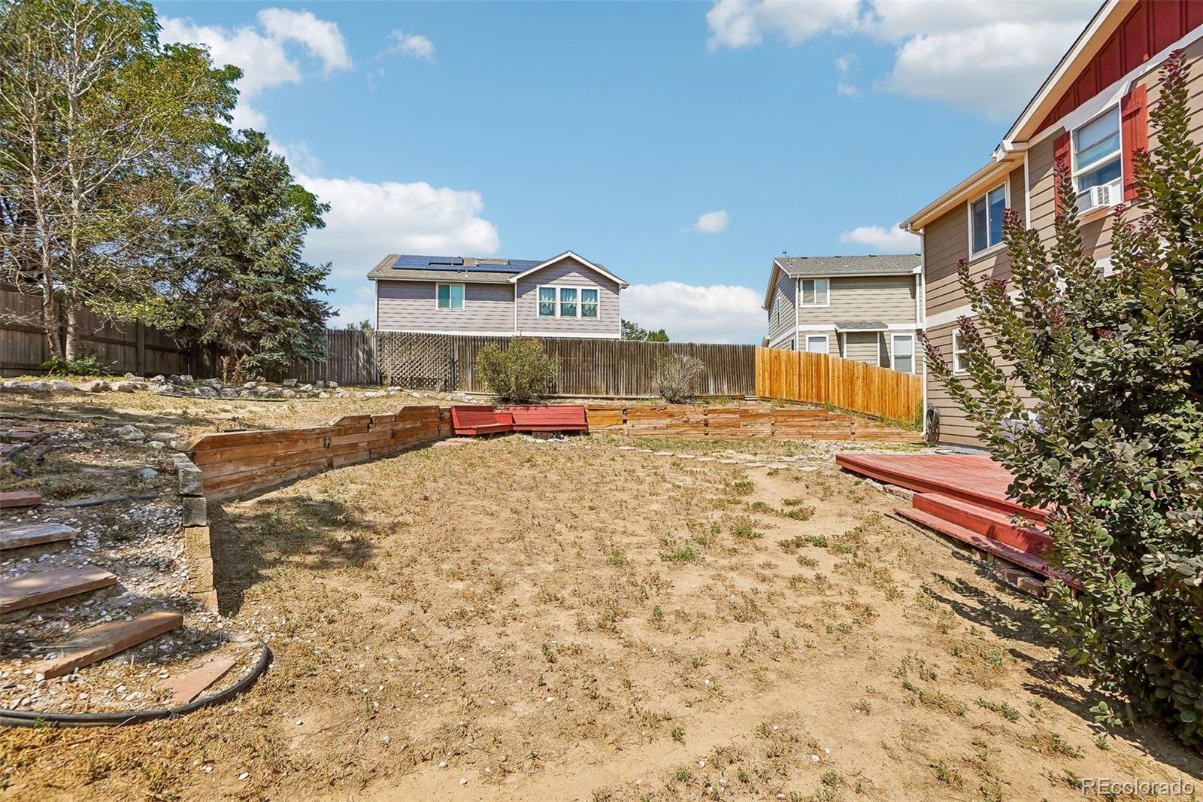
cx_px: 602
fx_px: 501
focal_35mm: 15
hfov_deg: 100.4
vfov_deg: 77.3
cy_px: 401
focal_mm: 10
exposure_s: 1/320
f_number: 8
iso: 100
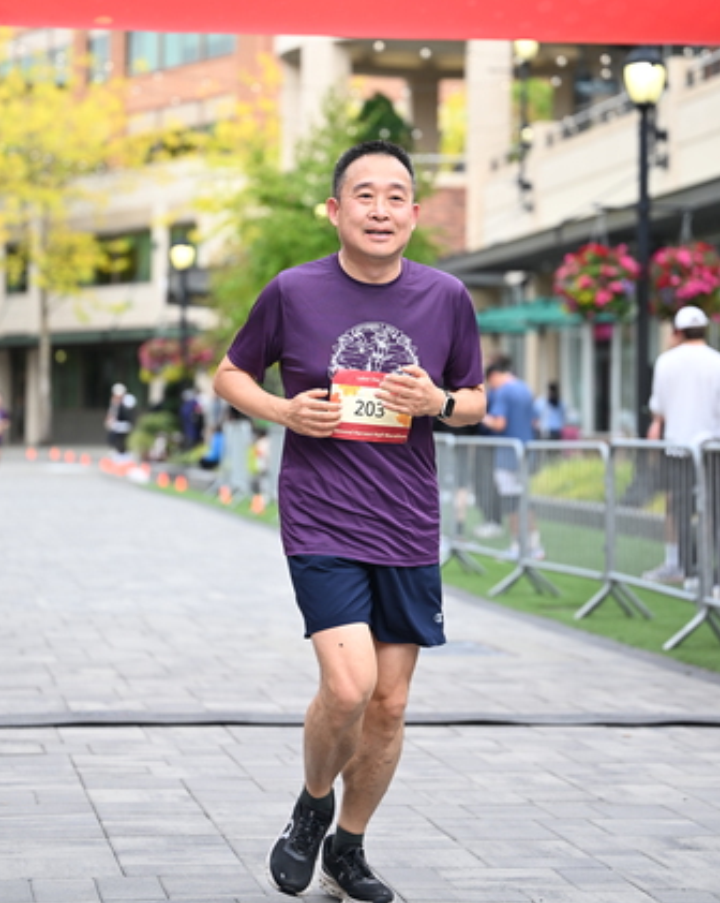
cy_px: 335
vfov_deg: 19.7
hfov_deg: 15.8
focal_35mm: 97
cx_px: 359
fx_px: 2587
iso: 640
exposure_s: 1/1250
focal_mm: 79
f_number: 2.8
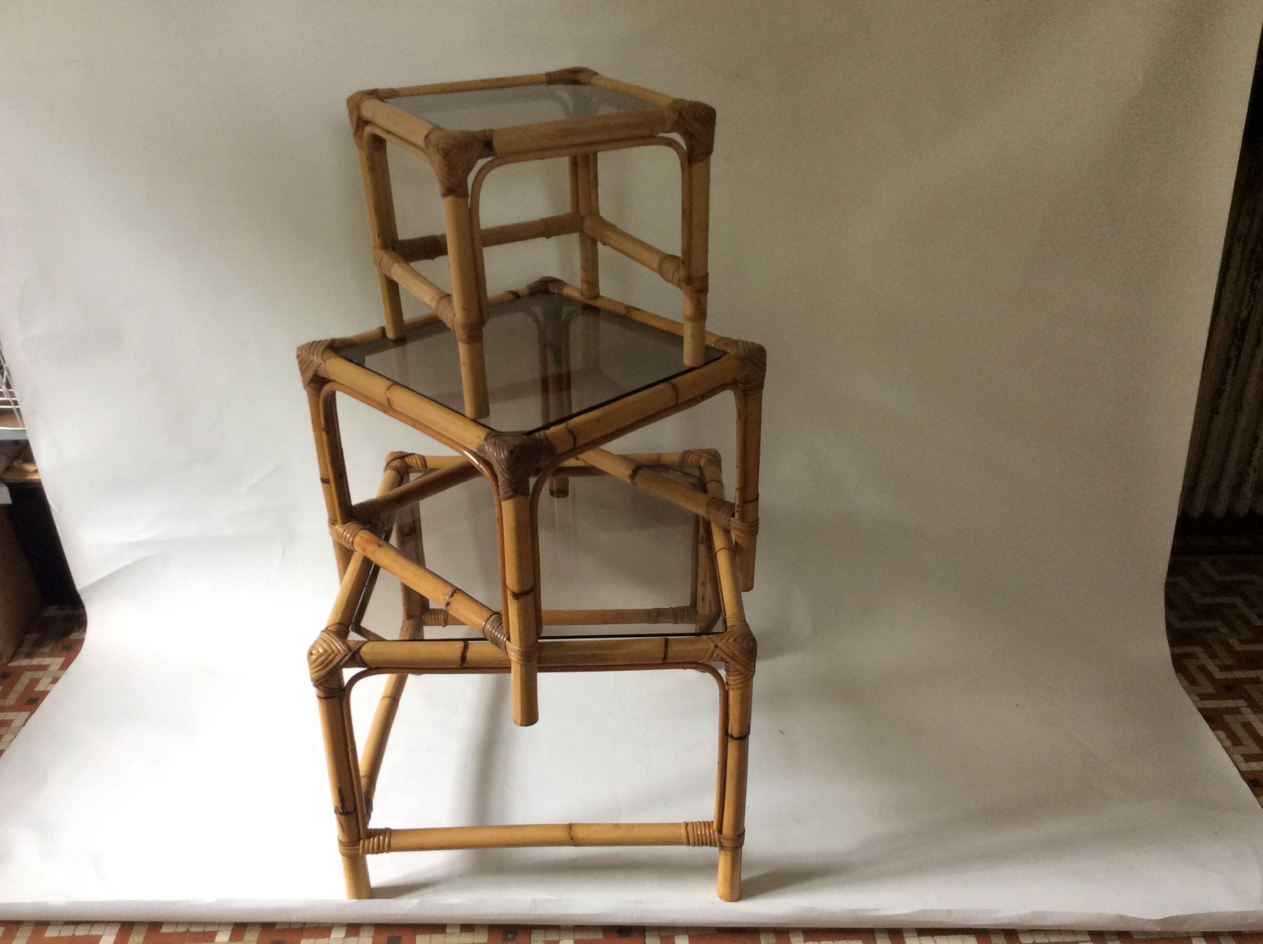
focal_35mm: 32
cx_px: 632
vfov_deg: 44.1
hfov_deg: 56.9
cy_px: 472
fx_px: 1166
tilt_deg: -29.5
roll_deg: +2.1
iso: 80
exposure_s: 1/25
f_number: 2.4
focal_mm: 3.3
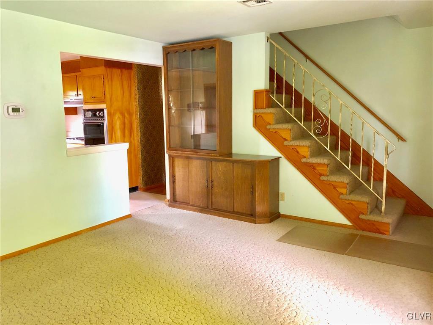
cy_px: 162
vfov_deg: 49.7
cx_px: 216
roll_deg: +1.3
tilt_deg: -8.5
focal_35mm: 28
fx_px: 350
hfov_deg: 63.4
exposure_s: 1/15
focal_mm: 3.99
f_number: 1.8
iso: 64
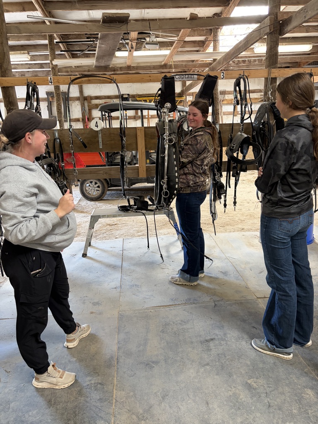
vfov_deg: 67.3
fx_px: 318
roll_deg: +1.9
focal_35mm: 26
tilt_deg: -12.2
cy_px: 212
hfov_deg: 53.1
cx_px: 159
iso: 160
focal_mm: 5.96
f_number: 1.6
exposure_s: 1/60
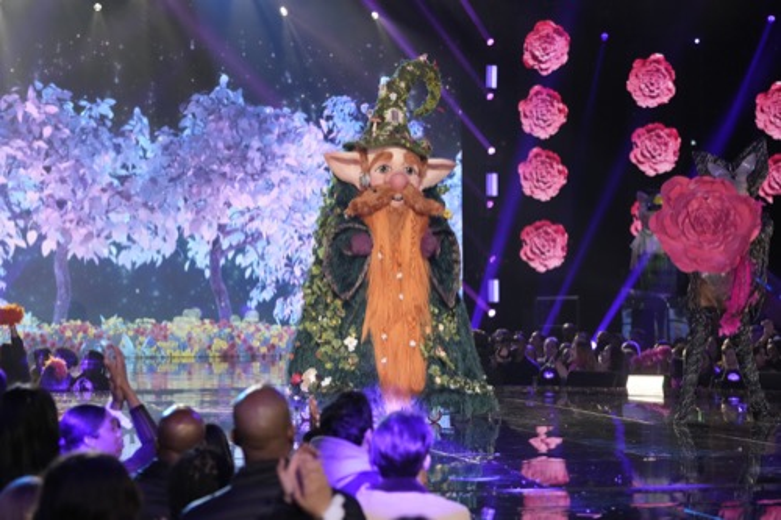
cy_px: 260
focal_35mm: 79
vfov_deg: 17.3
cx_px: 390
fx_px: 1713
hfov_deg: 25.7
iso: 5000
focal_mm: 79
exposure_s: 1/250
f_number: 4
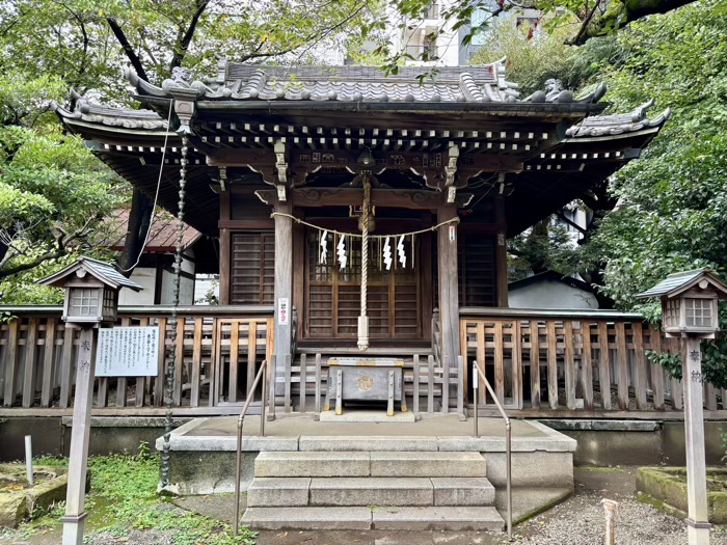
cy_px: 272
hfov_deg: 67.3
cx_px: 364
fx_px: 546
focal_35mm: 26
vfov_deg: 53.1
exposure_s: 1/121
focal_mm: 5.96
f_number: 1.6
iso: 40
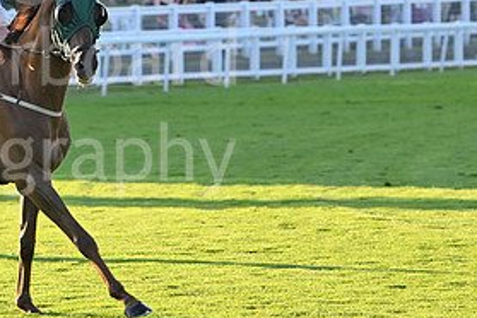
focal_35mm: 374
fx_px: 4955
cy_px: 73
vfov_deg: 3.7
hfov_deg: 5.5
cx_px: 19
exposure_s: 1/800
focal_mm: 180
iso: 1000
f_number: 5.6
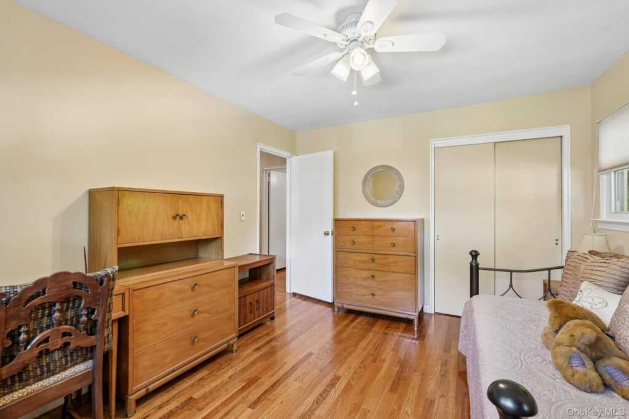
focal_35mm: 16
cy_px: 210
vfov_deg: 73.8
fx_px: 280
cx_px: 314
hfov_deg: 96.7
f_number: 8
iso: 400
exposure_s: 1/5
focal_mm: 16
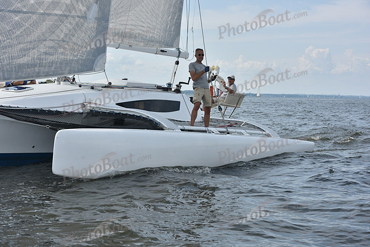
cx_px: 185
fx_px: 720
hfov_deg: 28.8
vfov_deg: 19.5
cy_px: 124
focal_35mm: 70
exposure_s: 1/1250
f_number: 8
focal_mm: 70
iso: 320
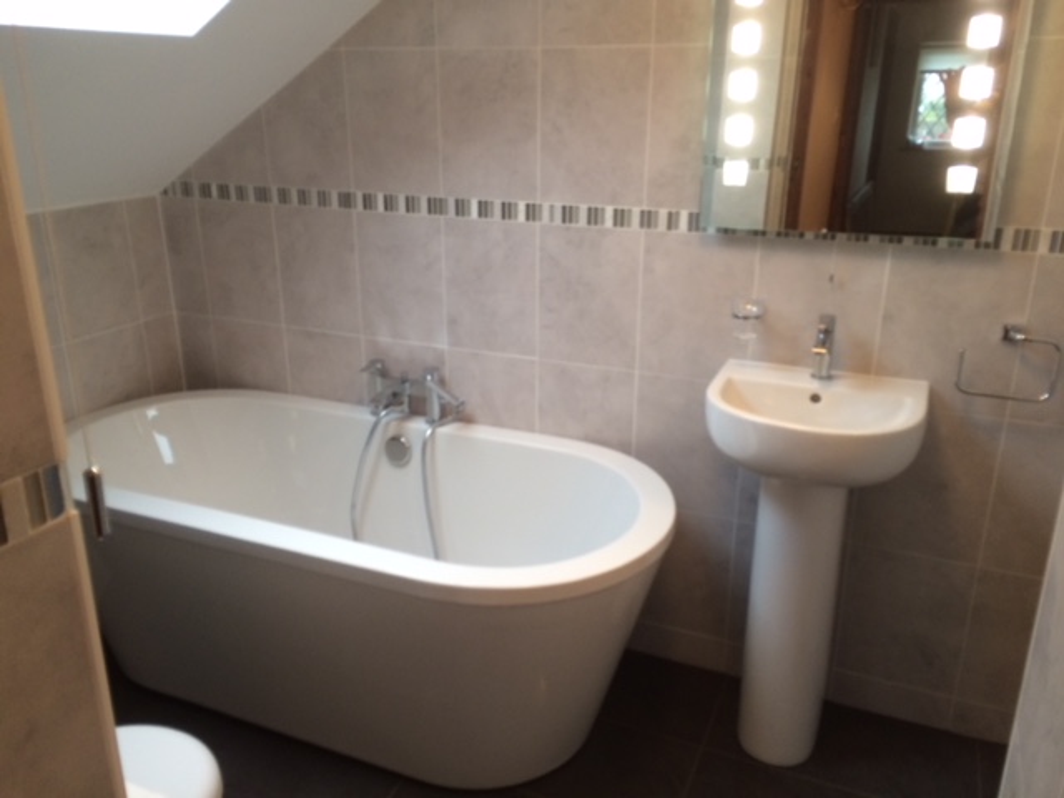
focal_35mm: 29
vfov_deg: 48.2
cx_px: 532
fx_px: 891
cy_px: 399
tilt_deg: -20.2
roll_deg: +0.8
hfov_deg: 61.7
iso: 100
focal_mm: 4.15
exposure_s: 1/33
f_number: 2.2
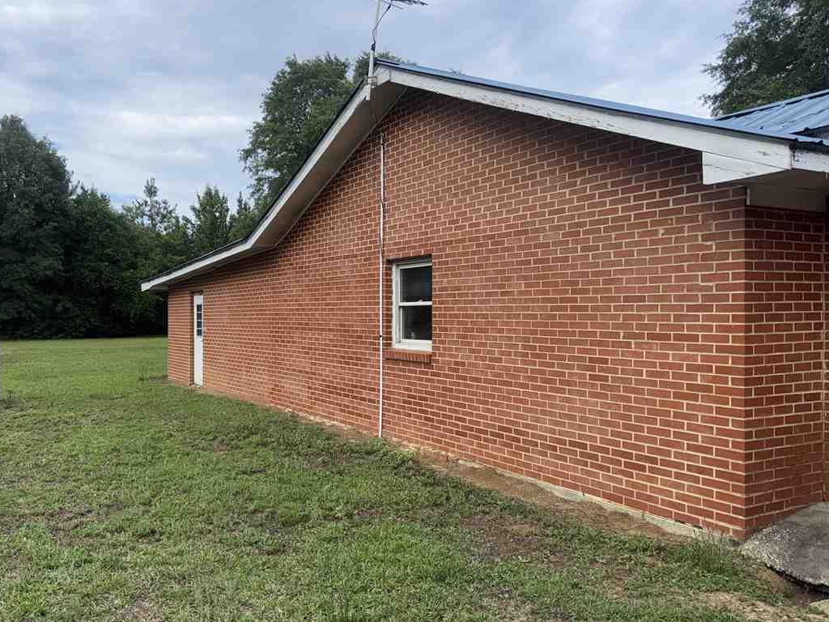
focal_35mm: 30
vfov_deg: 46.8
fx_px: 718
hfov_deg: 59.7
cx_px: 356
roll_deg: -1.0
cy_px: 309
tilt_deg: +0.9
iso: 50
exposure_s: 1/3413
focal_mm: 6.76
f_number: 1.78
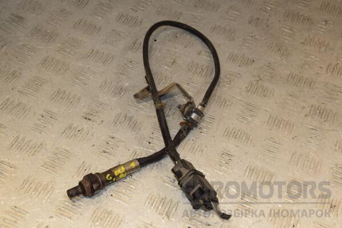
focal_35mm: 60
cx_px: 171
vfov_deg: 22.6
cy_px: 114
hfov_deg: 33.4
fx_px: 570
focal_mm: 40
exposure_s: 1/200
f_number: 9
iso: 800
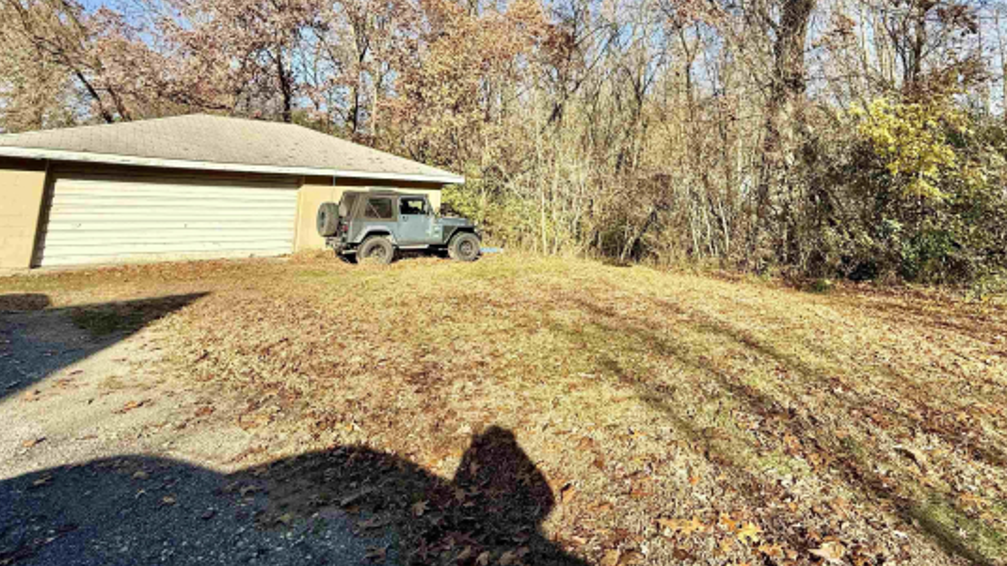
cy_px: 134
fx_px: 507
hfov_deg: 89.0
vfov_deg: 55.2
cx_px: 575
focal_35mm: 19
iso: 64
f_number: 2.2
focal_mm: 2.22
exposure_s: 1/1399
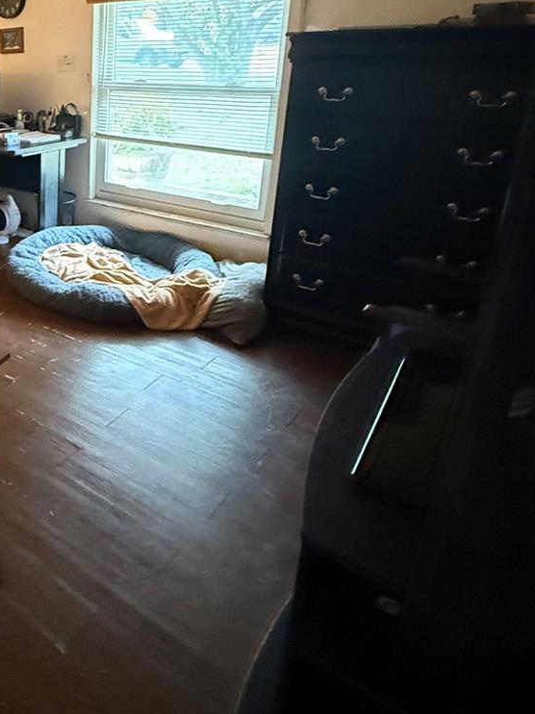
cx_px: -12
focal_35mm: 29
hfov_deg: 41.3
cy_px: 224
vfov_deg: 59.9
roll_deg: +2.9
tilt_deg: -12.6
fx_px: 598
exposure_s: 1/60
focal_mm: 2.22
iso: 1250
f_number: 2.2
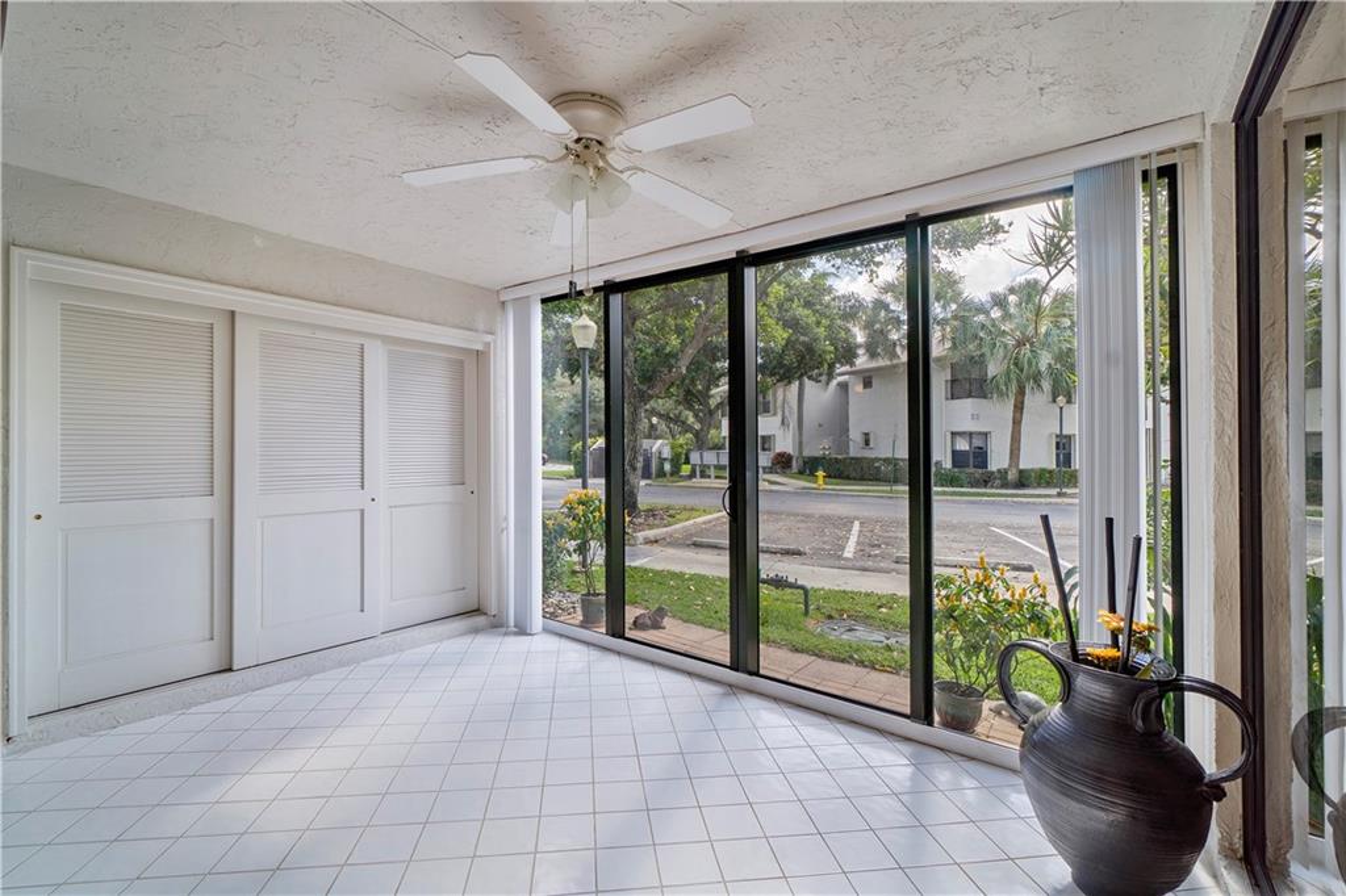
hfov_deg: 100.4
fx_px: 561
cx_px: 673
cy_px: 448
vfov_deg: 77.3
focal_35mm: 15
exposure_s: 1/6
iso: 100
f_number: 11
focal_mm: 10
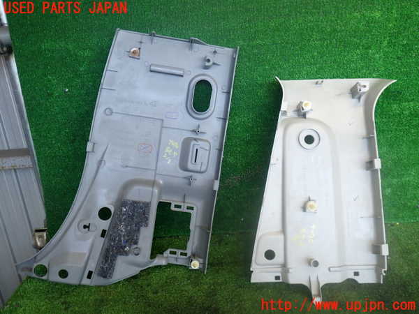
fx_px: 363
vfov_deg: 46.8
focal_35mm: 30
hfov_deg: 60.0
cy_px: 157
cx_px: 210
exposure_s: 1/100
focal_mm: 5.4
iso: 200
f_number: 2.3
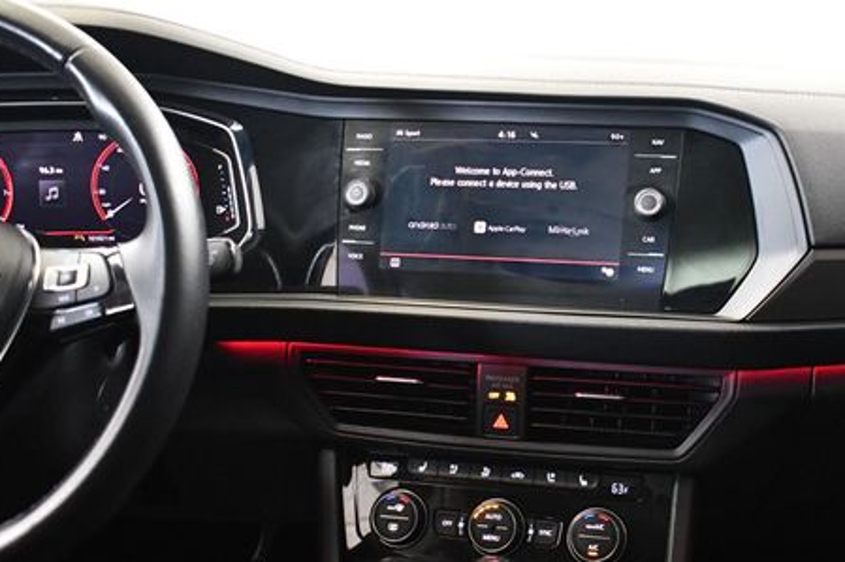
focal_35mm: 47
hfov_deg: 41.7
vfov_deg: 28.6
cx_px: 514
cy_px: 308
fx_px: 1103
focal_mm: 22
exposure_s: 1/60
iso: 5600
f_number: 3.8
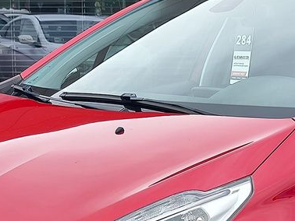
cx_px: 189
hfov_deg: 26.6
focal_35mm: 73
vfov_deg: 19.1
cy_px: 259
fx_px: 623
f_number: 1.69
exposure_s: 1/319
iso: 50
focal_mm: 7.01
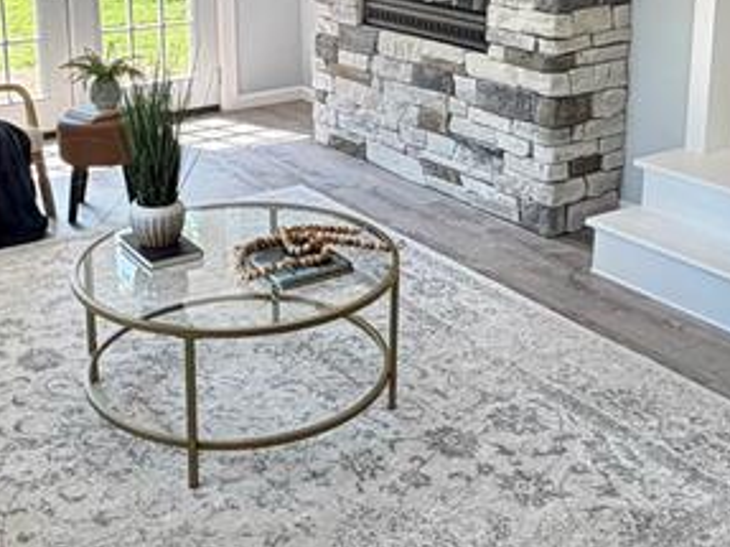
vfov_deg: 28.1
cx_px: 336
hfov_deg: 38.2
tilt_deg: -12.9
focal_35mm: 50
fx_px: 1054
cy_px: 64
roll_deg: +0.8
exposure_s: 1/120
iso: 100
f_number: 2.2
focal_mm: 2.22
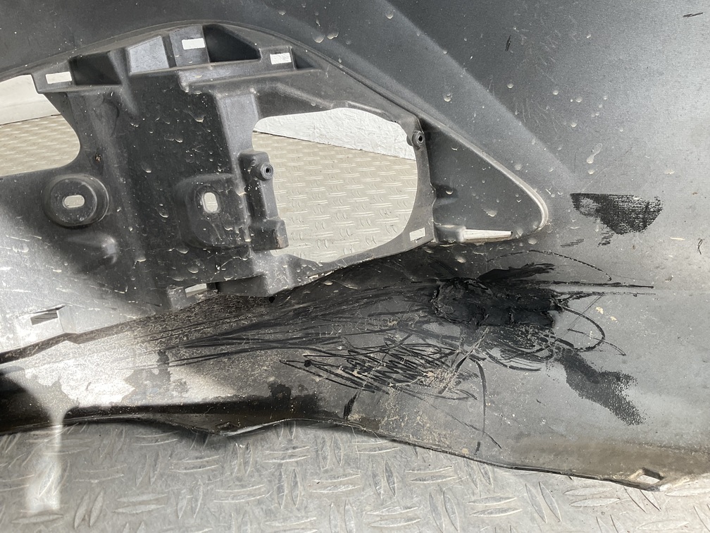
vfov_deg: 48.2
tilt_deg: -25.5
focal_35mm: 29
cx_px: 355
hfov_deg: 61.7
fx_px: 595
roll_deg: +1.3
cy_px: 266
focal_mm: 3
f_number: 1.8
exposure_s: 1/120
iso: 32
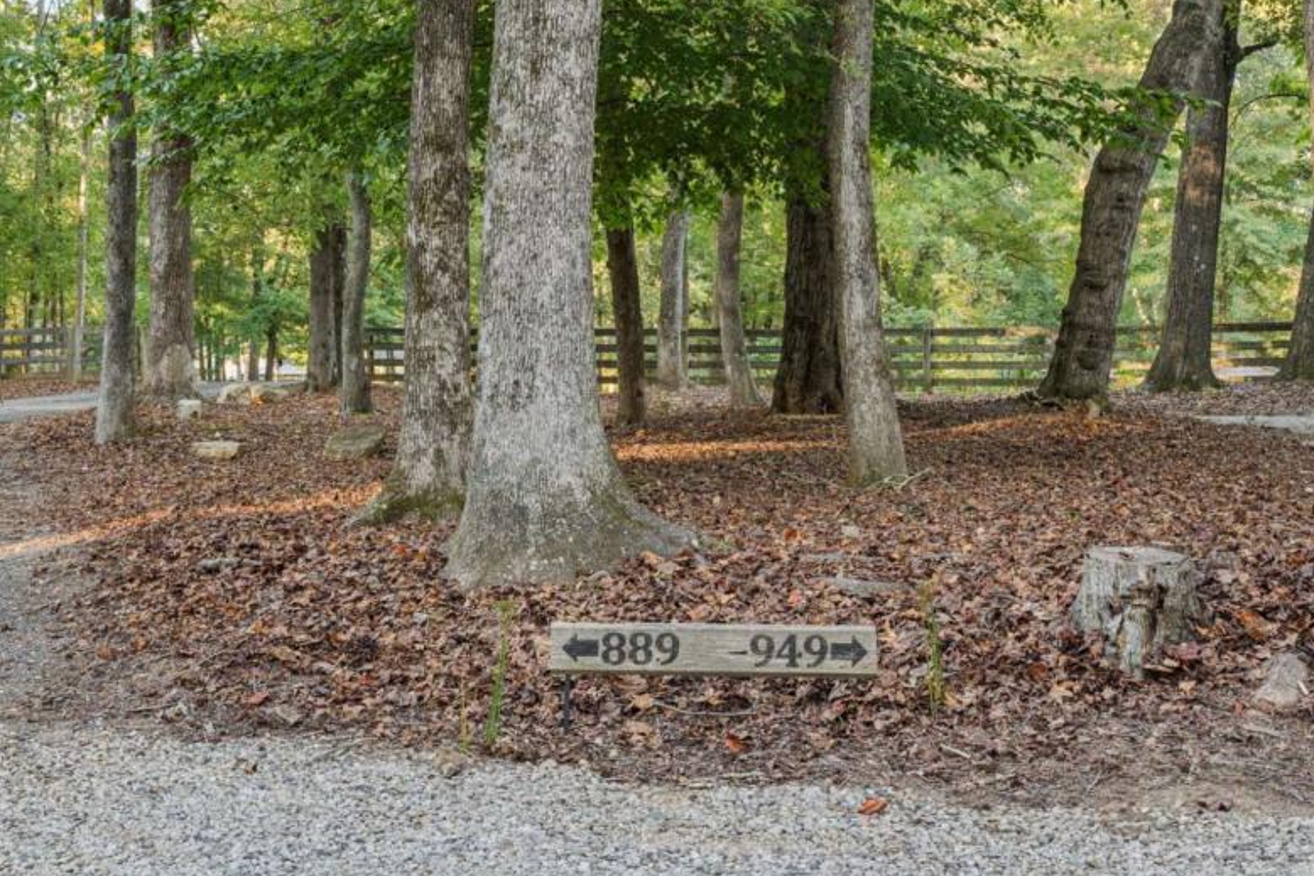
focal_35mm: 54
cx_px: 635
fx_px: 1971
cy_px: 397
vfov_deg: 25.1
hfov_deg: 36.9
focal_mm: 35
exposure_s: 1/10
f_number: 8
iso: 400
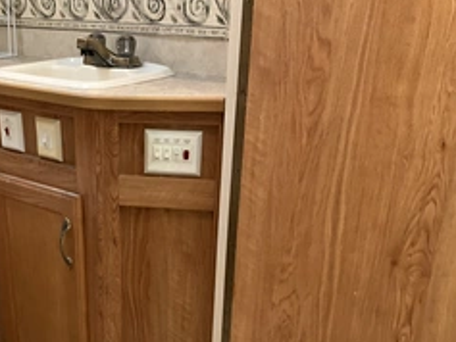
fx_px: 646
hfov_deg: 37.9
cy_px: 265
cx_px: 114
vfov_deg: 29.1
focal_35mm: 49
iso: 320
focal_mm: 3
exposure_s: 1/51
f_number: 1.8
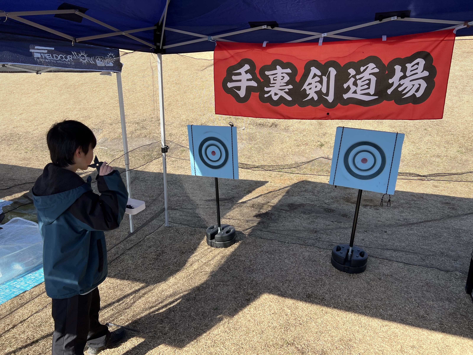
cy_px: 178
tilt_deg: -14.2
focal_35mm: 26
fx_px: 355
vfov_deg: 53.1
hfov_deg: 67.3
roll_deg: +0.7
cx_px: 236
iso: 50
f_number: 1.5
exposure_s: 1/1901
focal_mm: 5.7
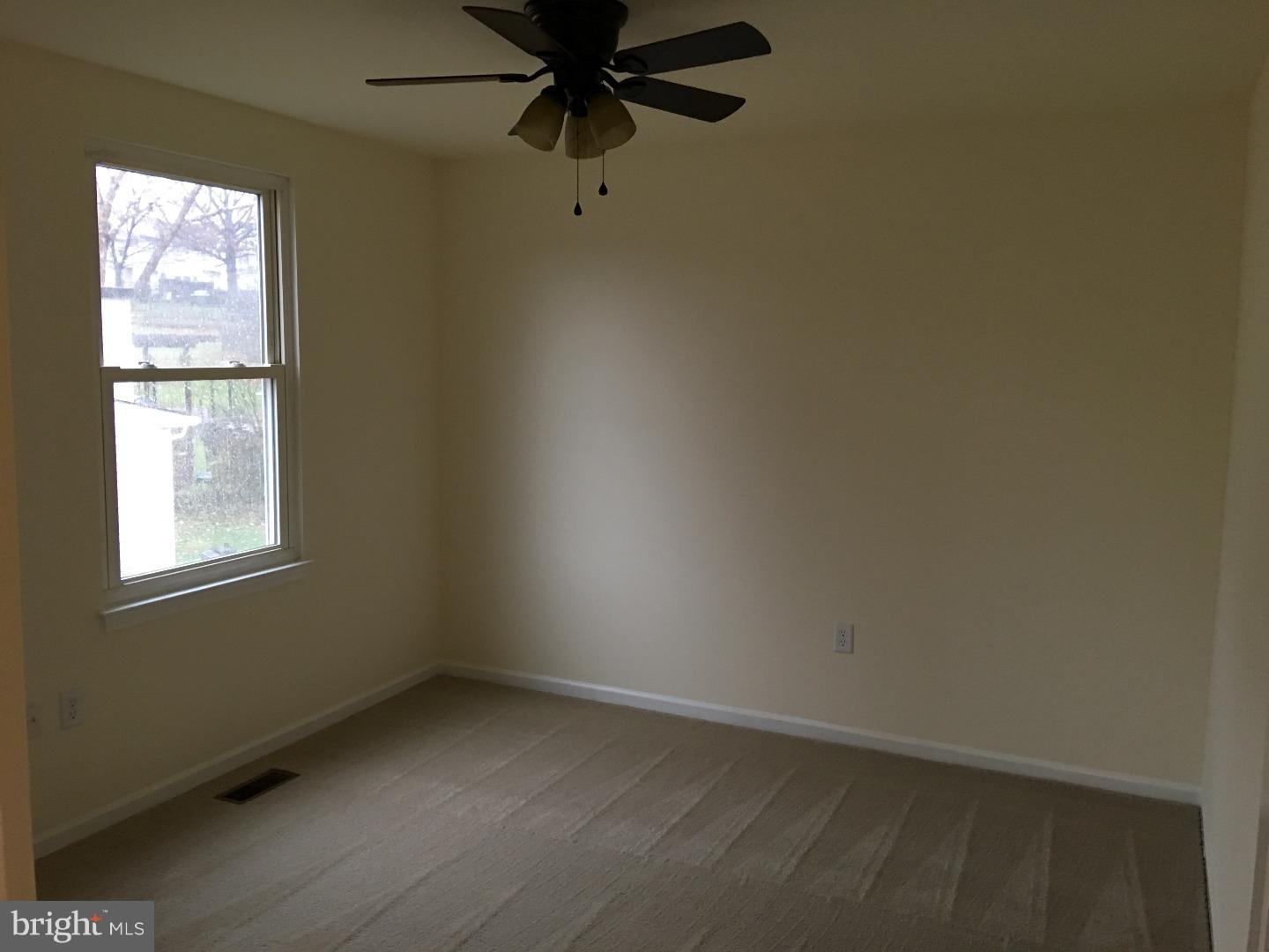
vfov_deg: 48.2
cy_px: 476
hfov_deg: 61.7
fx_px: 1063
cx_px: 634
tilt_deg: -6.0
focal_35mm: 29
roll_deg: -1.2
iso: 64
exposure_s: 1/15
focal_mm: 4.15
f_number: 2.2
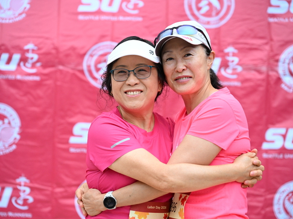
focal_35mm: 110
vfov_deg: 13.4
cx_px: 148
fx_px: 931
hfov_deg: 17.9
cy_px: 110
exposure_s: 1/400
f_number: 4
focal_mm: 101
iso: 2000
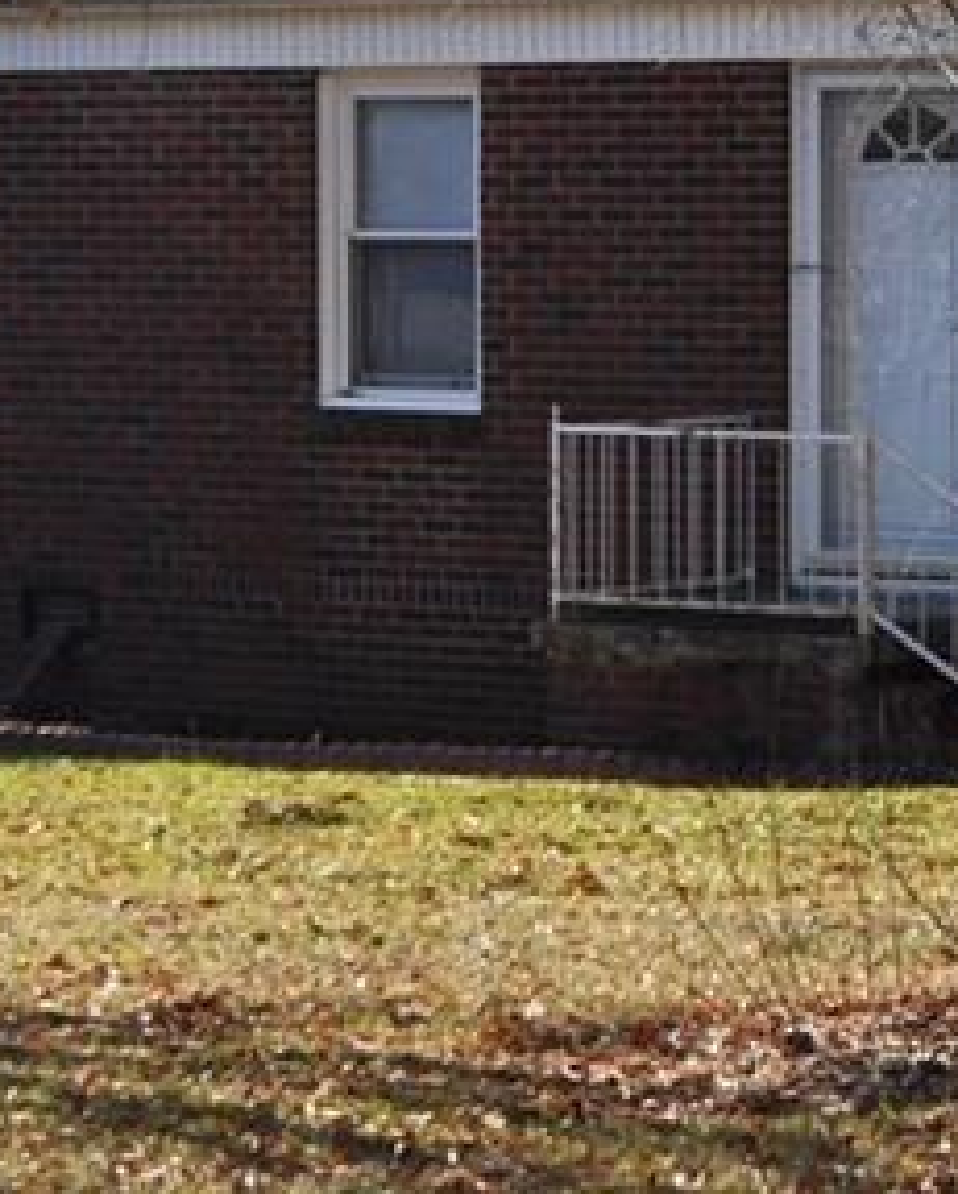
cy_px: 417
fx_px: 5119
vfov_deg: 13.3
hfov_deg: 10.5
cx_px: 1211
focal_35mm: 145
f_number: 11
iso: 200
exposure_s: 1/200
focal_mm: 29
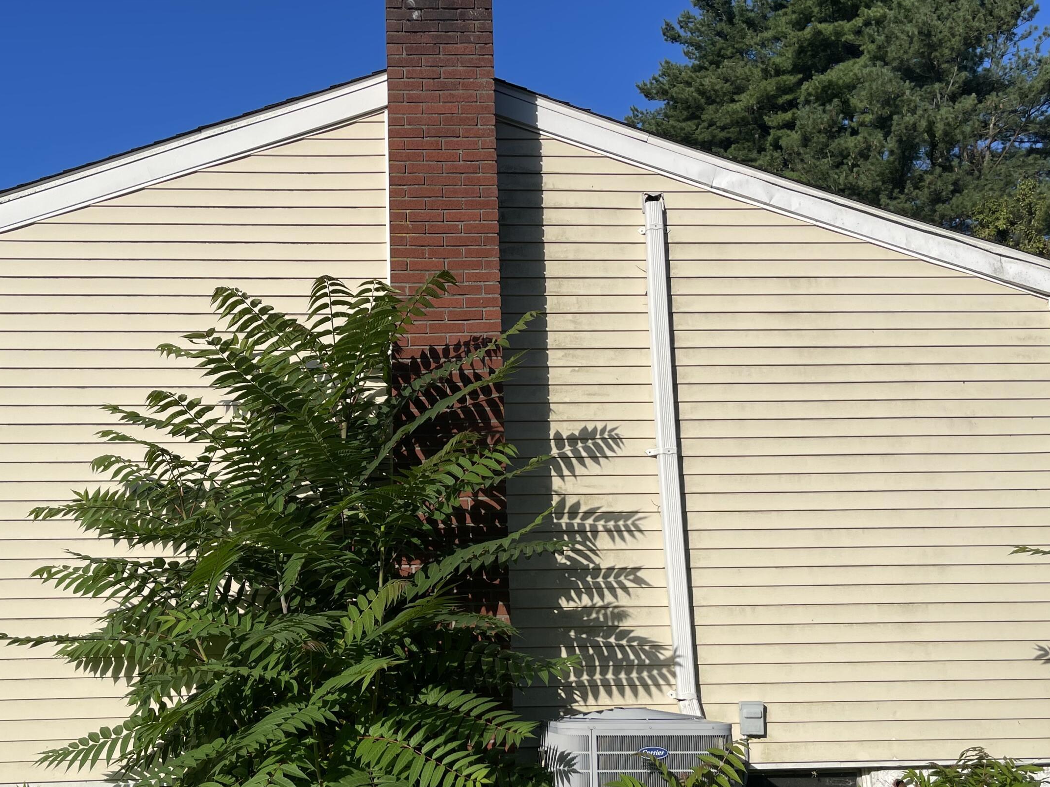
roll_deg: +1.4
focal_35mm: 35
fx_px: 1062
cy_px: 463
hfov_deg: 52.4
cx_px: 450
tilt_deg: +8.0
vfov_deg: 40.6
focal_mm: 5.1
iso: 32
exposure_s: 1/5618
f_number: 1.6
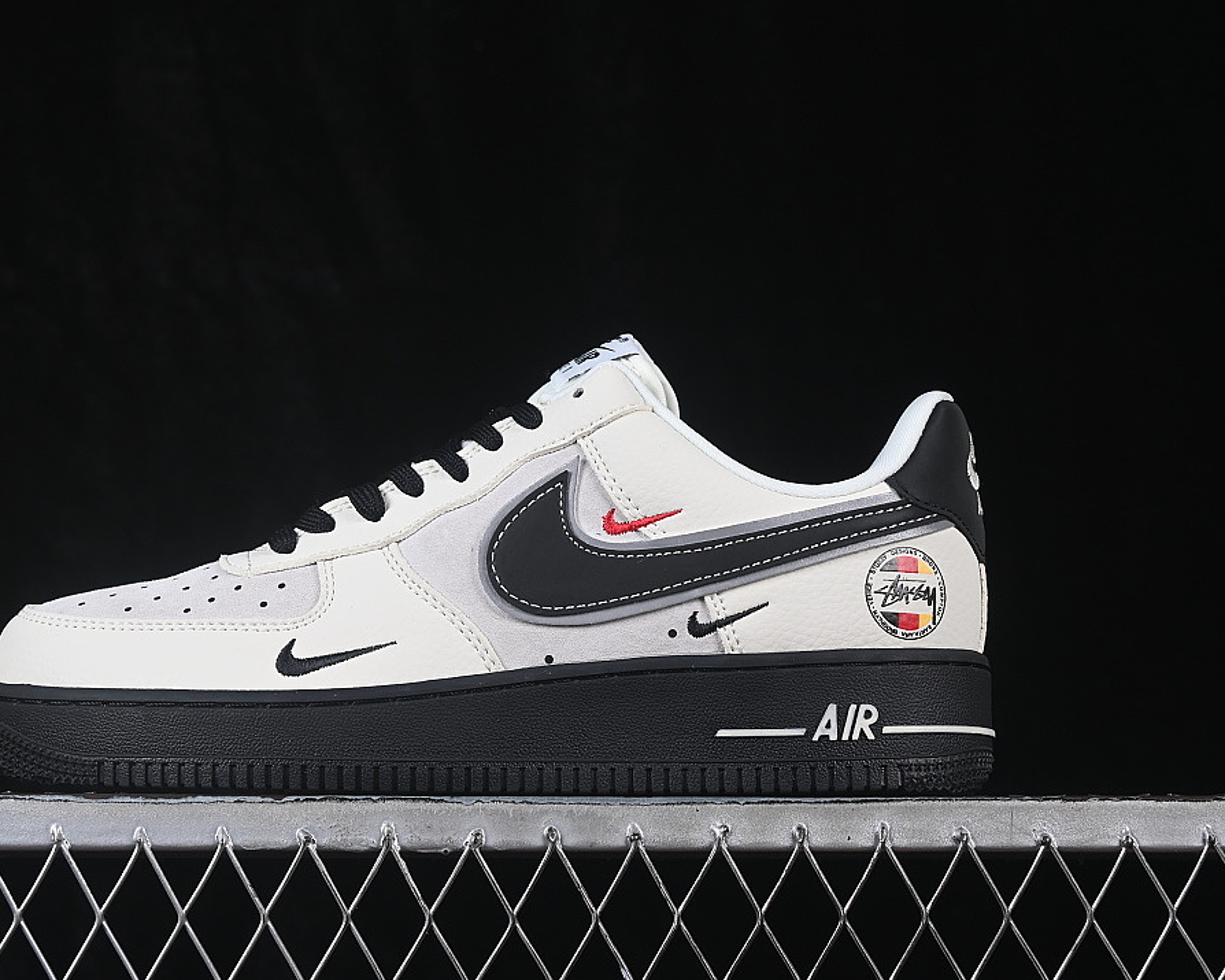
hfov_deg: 22.5
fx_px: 3081
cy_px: 492
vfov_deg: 18.1
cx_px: 510
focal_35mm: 85
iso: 160
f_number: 8
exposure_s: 1/80
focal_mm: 50
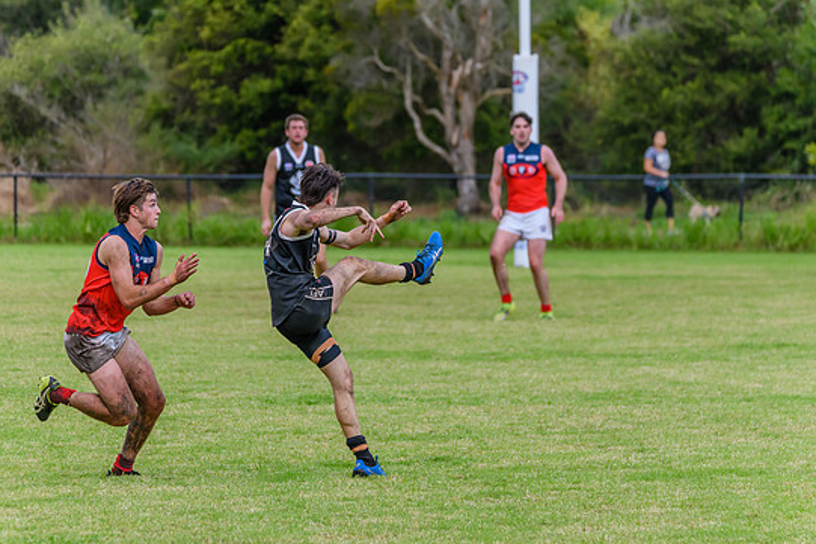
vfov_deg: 4.7
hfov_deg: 7.0
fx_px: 6688
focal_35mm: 295
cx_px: 384
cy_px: 294
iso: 1100
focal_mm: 250
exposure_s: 1/2000
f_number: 5.6
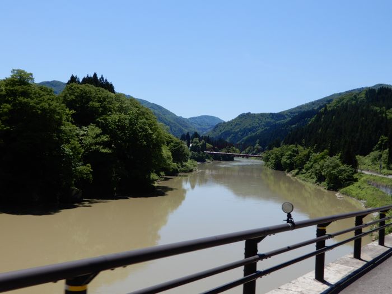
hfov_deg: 49.0
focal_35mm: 38
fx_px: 430
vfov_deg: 37.7
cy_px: 147
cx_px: 196
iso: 80
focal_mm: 6.8
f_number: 4
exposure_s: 1/800
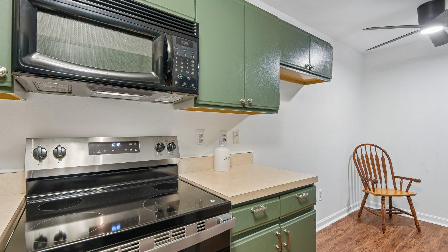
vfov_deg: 63.9
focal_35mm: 17
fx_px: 202
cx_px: 225
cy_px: 131
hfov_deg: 95.9
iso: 400
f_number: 8
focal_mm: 16
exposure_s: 1/5
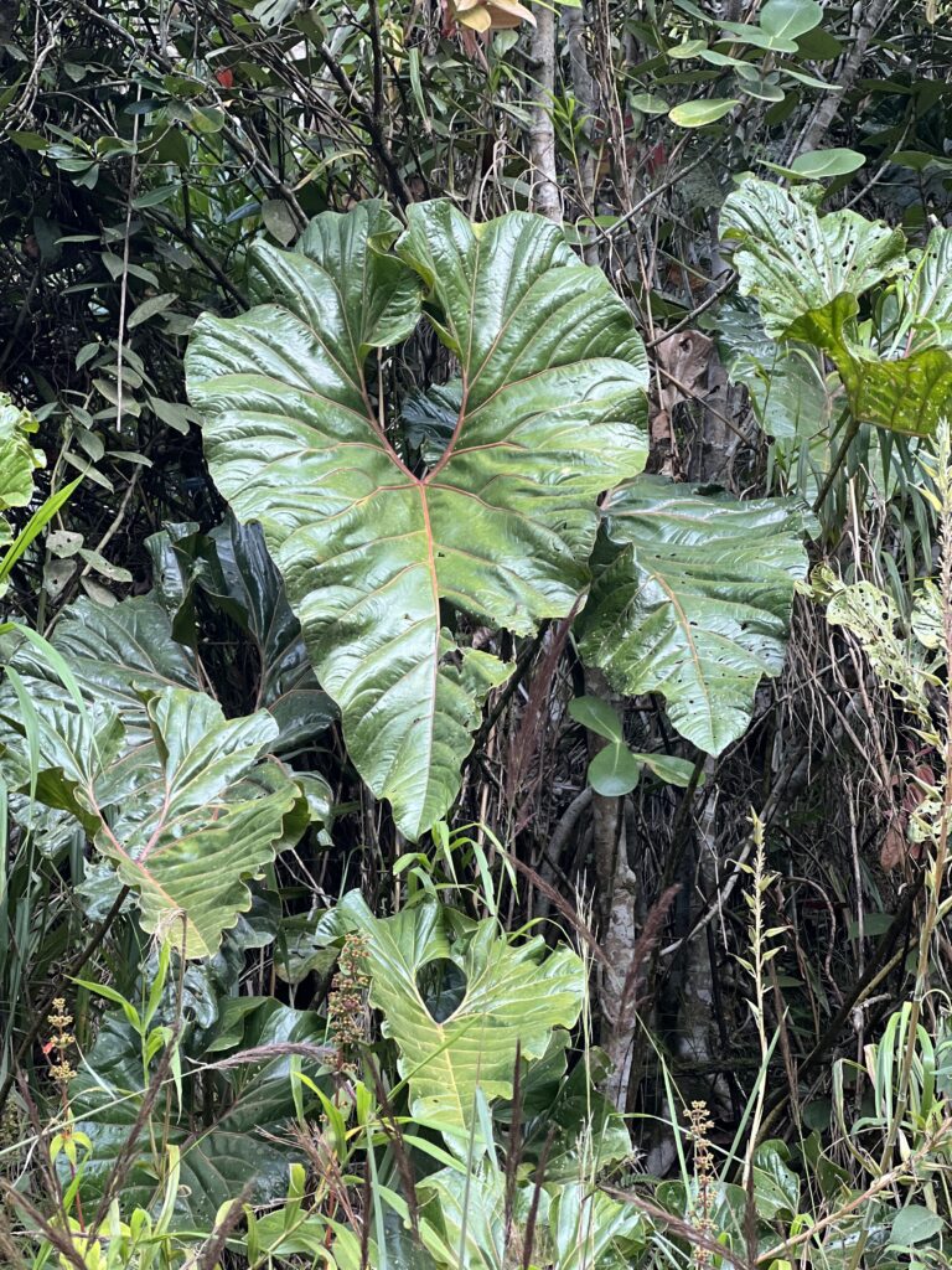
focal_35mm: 77
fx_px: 2824
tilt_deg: +31.1
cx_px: 476
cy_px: 635
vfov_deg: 25.3
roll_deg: +2.2
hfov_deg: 19.1
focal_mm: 9
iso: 160
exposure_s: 1/121
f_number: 2.8
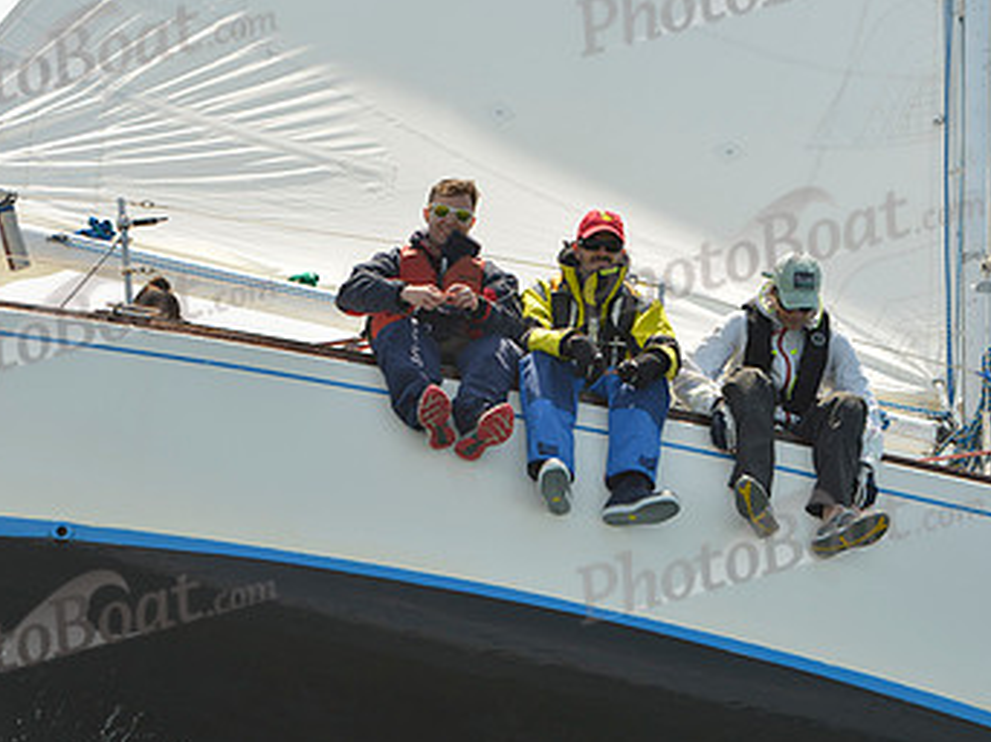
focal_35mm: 204
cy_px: 439
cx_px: 429
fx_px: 5836
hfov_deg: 9.7
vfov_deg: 7.3
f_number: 5.6
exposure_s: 1/1250
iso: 200
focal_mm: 125
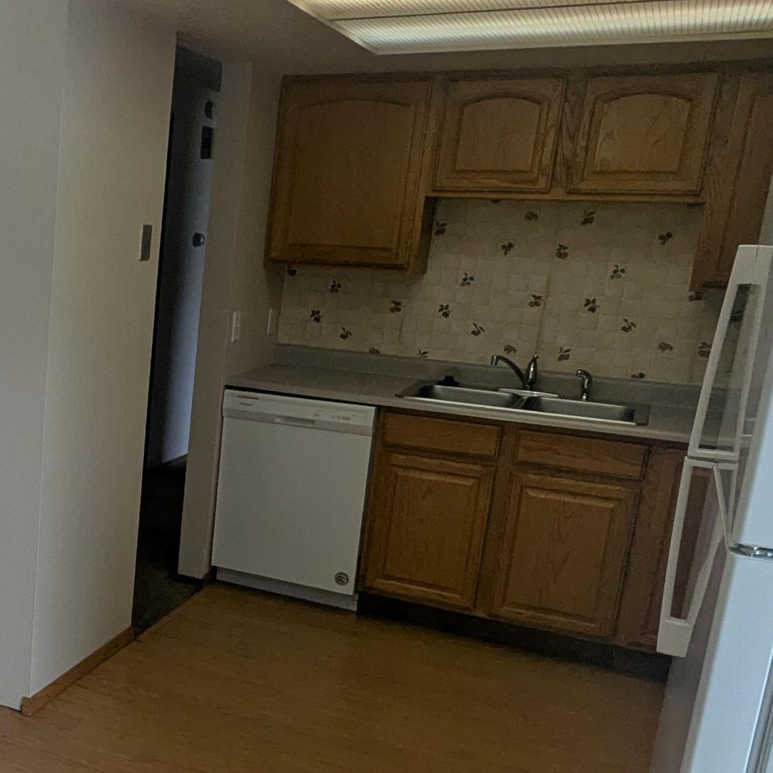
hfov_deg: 36.9
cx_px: -25
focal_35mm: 40
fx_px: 1011
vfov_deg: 41.6
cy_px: 470
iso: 55
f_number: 2.2
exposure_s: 1/290
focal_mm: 2.35
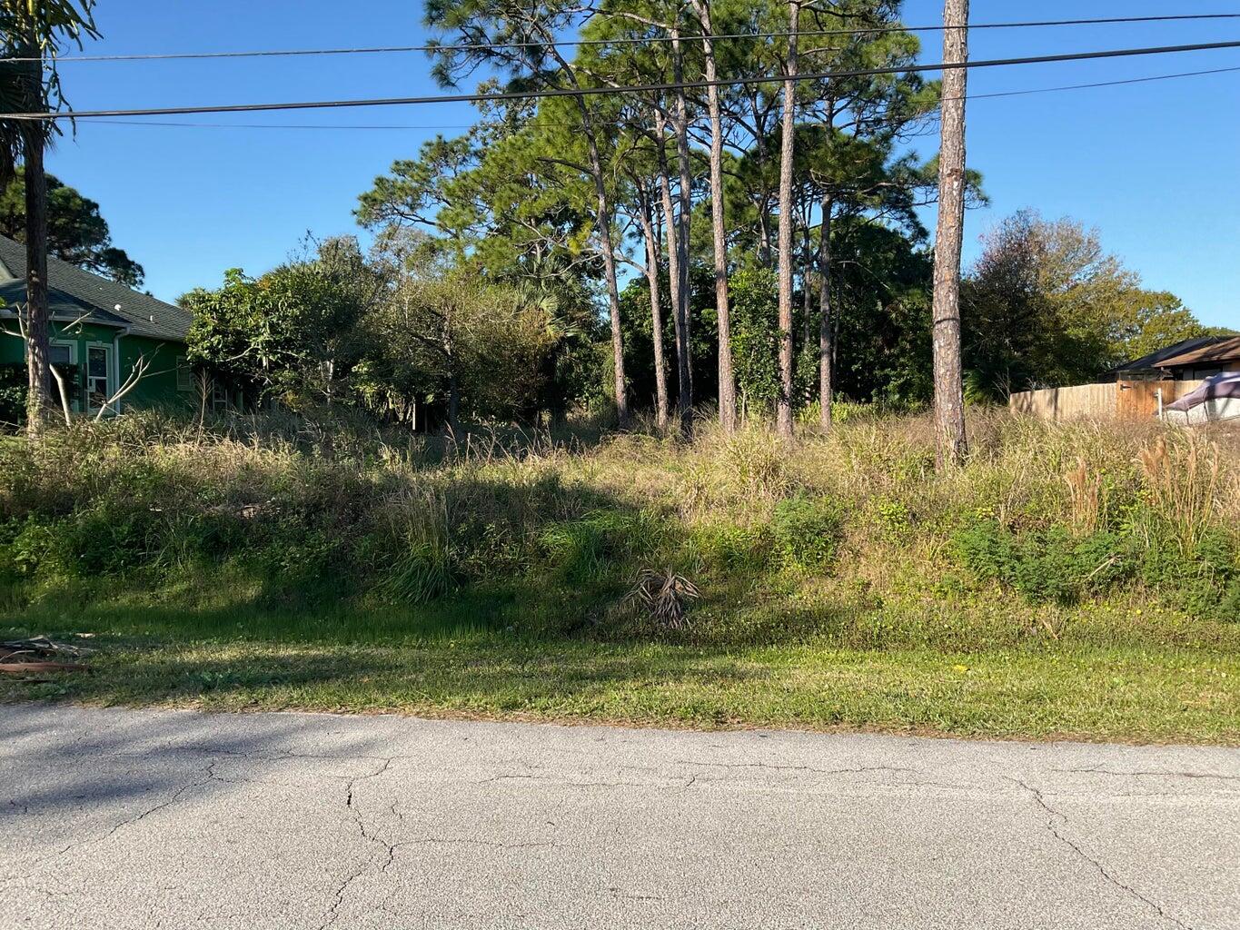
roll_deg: -0.4
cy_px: 465
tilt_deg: -2.4
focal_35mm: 29
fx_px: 1039
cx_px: 620
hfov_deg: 61.7
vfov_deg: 48.2
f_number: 1.8
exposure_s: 1/978
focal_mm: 3
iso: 16
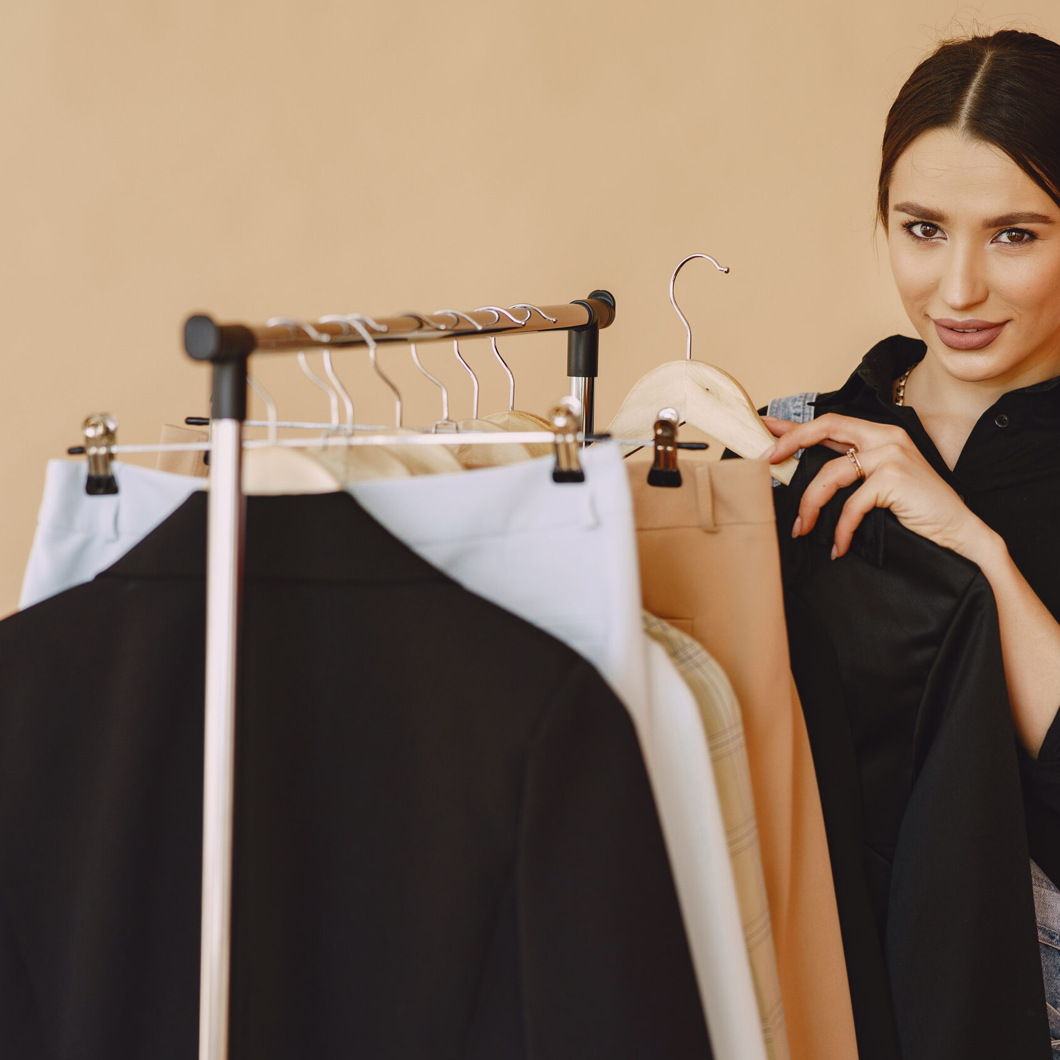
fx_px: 3776
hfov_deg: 16.0
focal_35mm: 109
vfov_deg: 16.0
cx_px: 631
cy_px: 532
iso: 400
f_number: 2.8
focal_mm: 85
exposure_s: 1/640
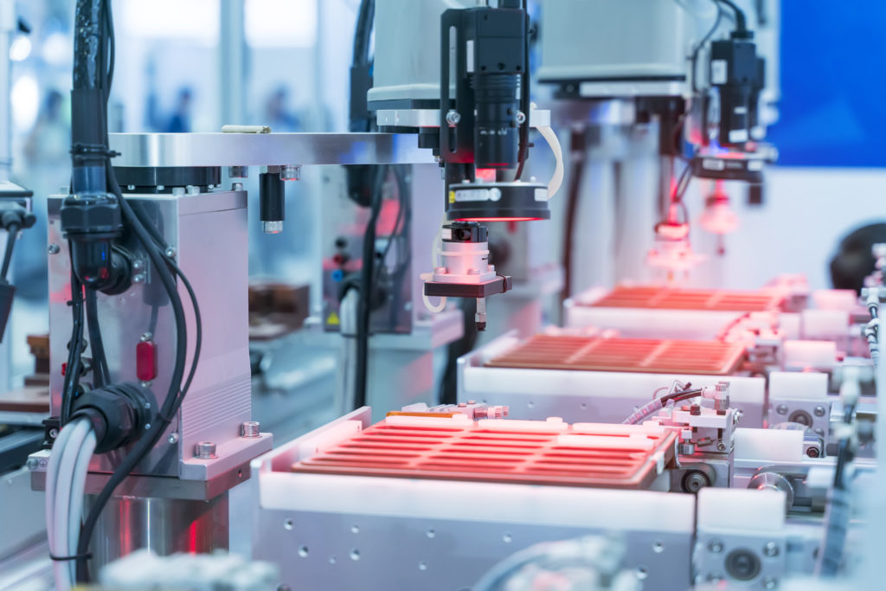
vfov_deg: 18.9
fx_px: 1772
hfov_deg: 28.1
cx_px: 443
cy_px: 296
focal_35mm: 72
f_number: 4
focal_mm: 72
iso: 1250
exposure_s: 1/320
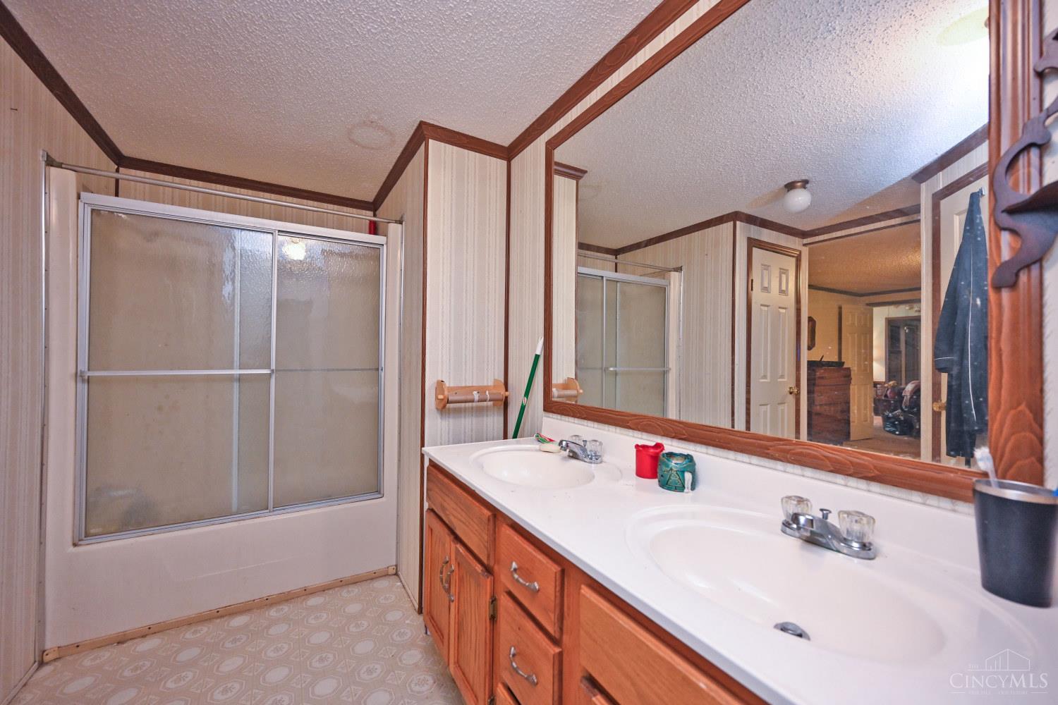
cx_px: 529
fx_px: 411
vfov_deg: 81.2
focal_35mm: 14
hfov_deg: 104.3
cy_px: 352
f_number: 4
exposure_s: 1/60
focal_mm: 14
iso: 1100
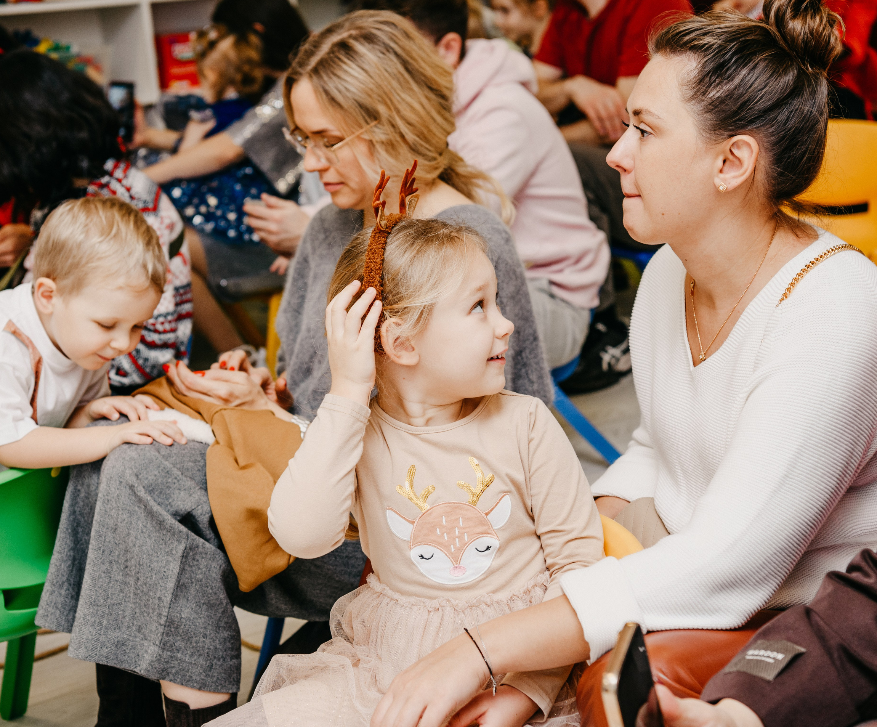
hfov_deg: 27.9
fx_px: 1764
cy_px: 333
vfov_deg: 23.3
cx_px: 409
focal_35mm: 67
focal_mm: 50
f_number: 4
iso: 250
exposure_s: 1/160
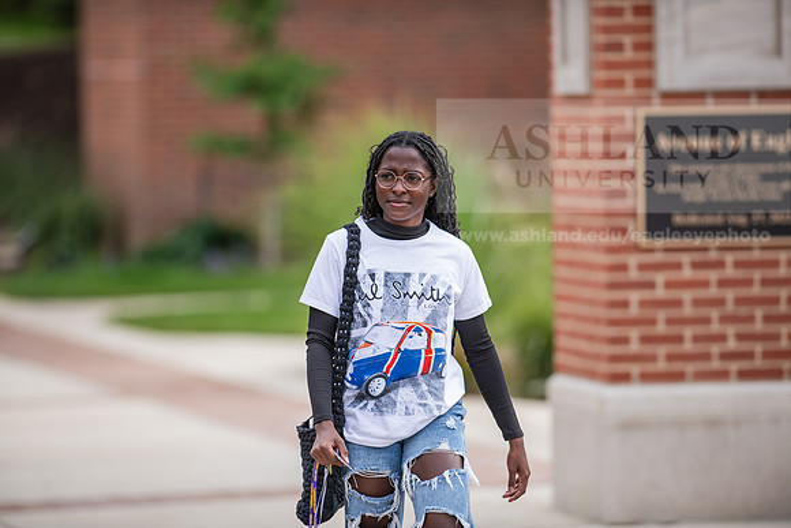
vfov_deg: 4.6
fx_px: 6593
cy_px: 264
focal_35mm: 300
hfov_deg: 6.9
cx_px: 396
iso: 100
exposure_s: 1/640
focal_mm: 300
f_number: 3.2
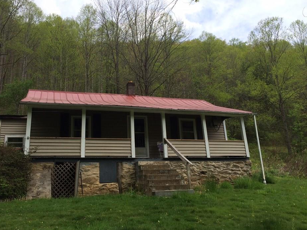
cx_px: 138
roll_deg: +3.2
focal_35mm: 32
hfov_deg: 56.7
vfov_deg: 44.2
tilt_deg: +17.7
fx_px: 284
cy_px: 110
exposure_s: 1/1140
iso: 32
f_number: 2.2
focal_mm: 4.15
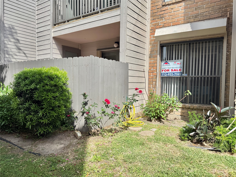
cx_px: 118
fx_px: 164
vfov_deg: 56.8
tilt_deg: -2.4
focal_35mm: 24
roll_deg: -1.3
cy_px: 88
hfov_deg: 71.6
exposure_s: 1/4167
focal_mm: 6.76
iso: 80
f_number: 1.78
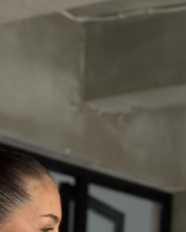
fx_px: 1390
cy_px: 459
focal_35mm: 202
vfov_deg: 9.0
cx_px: -10
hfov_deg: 7.6
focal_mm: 6.76
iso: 250
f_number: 1.78
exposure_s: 1/44
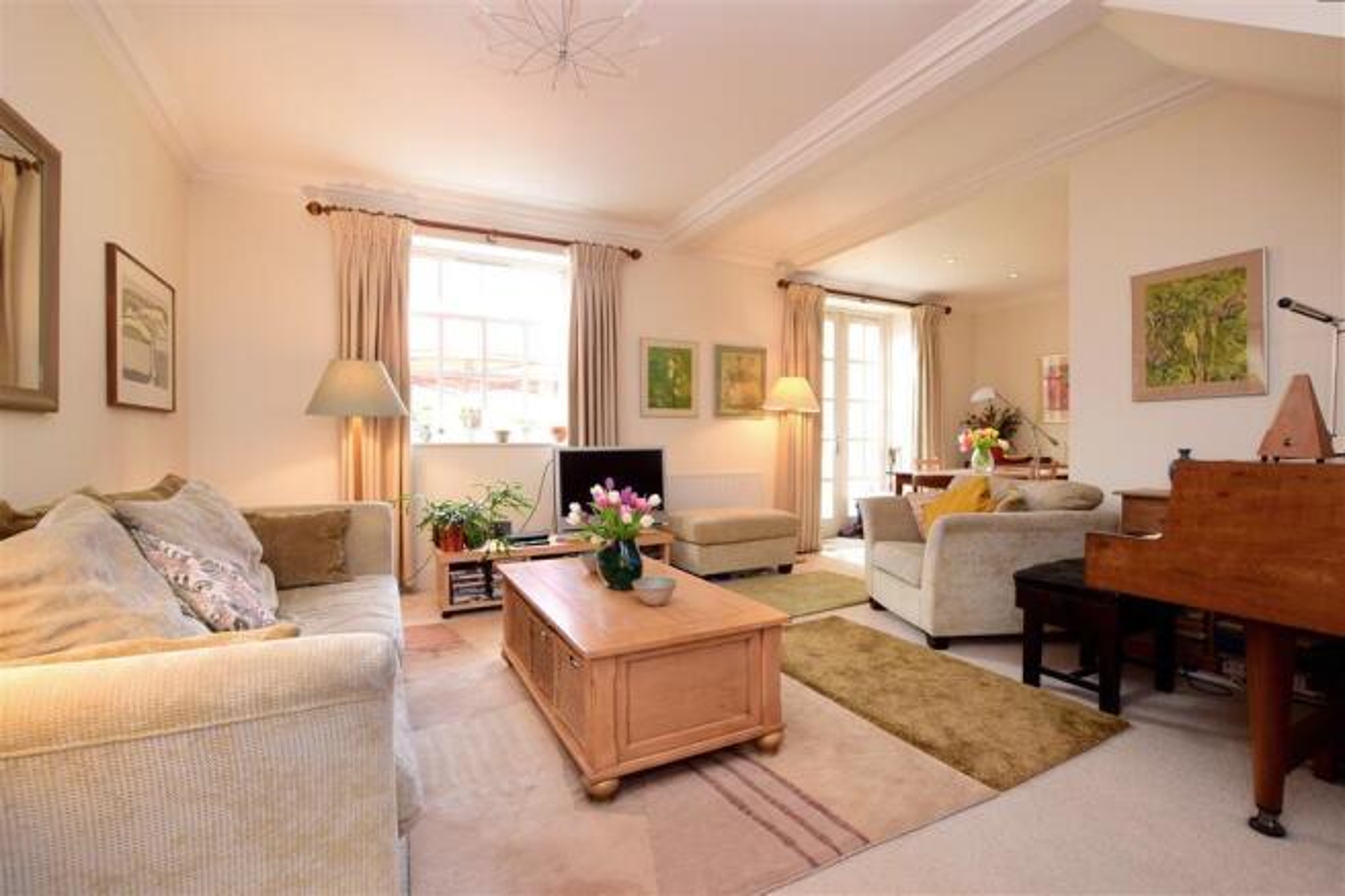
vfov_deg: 77.3
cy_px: 448
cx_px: 672
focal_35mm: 15
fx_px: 560
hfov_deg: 100.4
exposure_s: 1/13
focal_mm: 10
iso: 400
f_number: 8
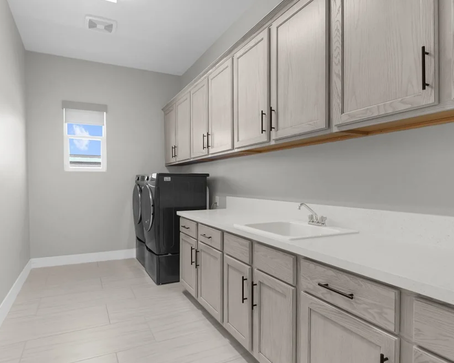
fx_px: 282
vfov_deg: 65.5
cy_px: 179
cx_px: 217
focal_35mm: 21
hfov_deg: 77.6
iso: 4000
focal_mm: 12
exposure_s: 1/50
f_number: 8
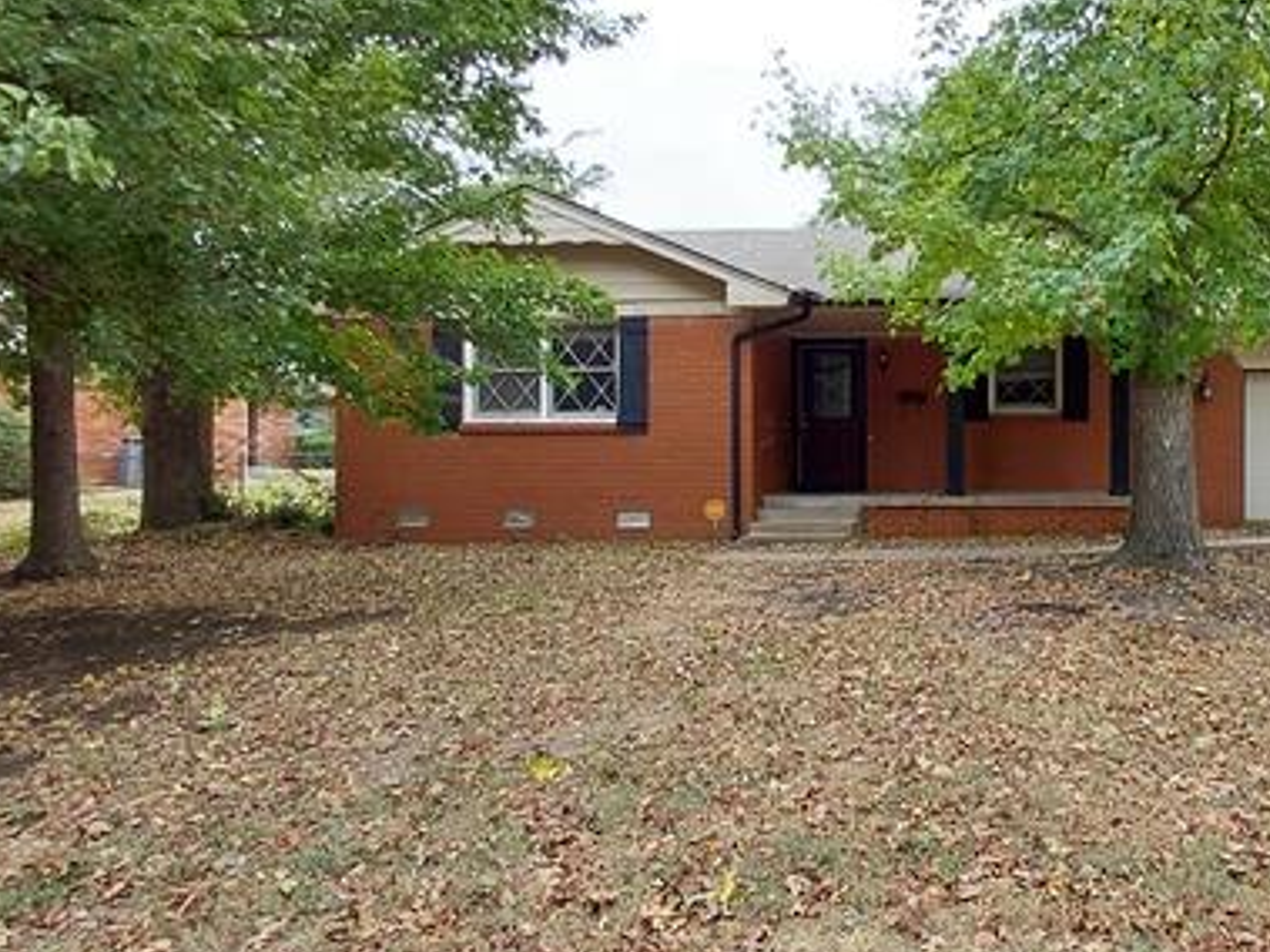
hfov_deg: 62.3
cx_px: 922
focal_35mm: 27
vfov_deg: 51.3
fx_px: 990
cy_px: 463
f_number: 2.2
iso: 40
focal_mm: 1.64
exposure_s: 1/137
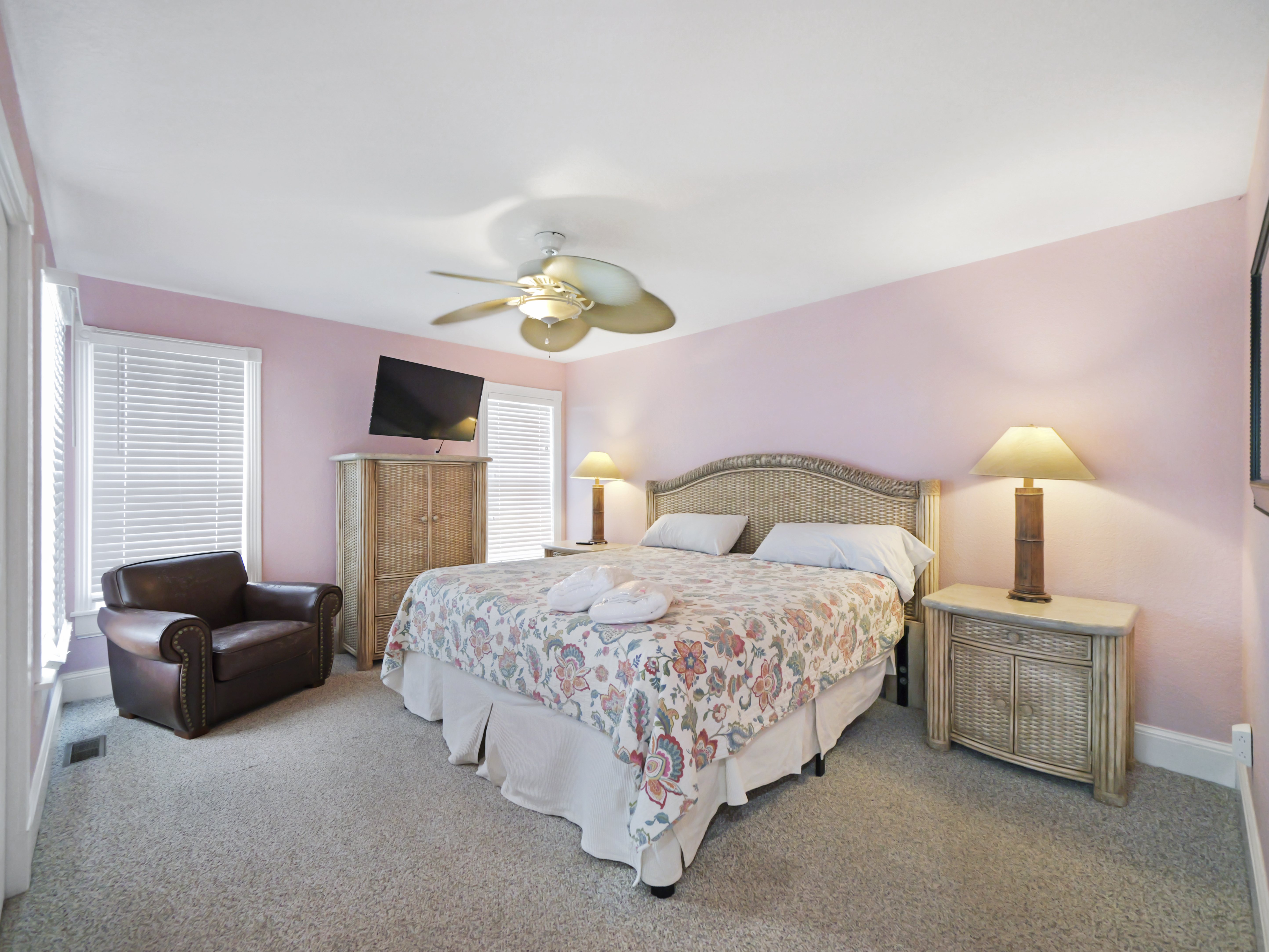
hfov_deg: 102.0
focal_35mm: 14
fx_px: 513
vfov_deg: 85.7
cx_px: 634
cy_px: 476
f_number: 2.8
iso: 1000
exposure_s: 1/125
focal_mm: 7
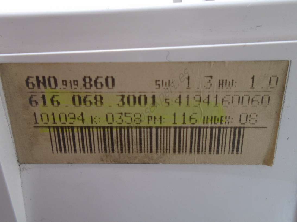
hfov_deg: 67.3
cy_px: 111
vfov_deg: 53.0
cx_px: 148
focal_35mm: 26
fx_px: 223
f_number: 3.2
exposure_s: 1/30
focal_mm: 4.6
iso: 100
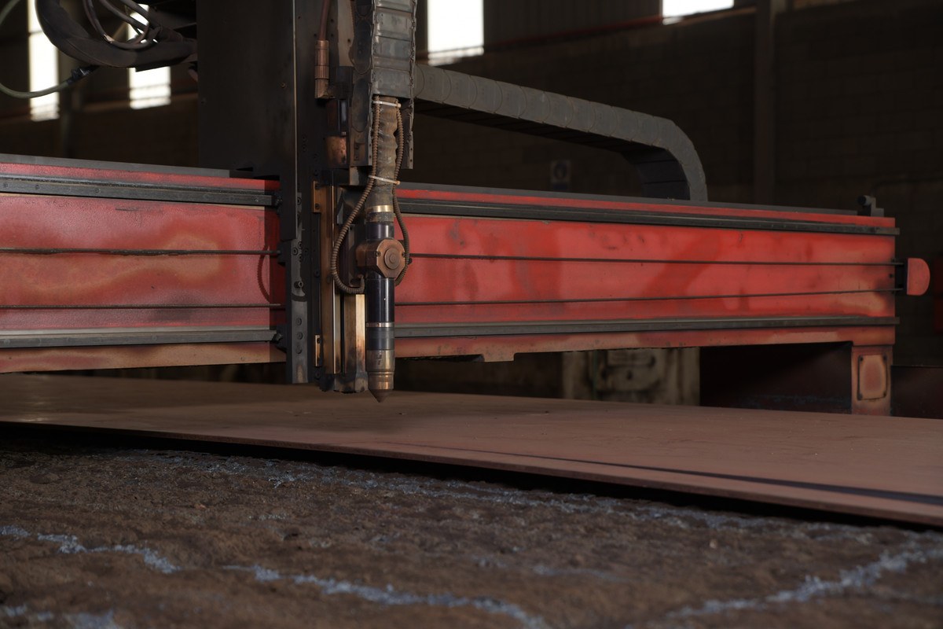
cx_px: 472
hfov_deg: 31.0
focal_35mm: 65
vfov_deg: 20.9
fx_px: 1703
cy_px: 314
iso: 250
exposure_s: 1/200
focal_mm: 65
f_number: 4
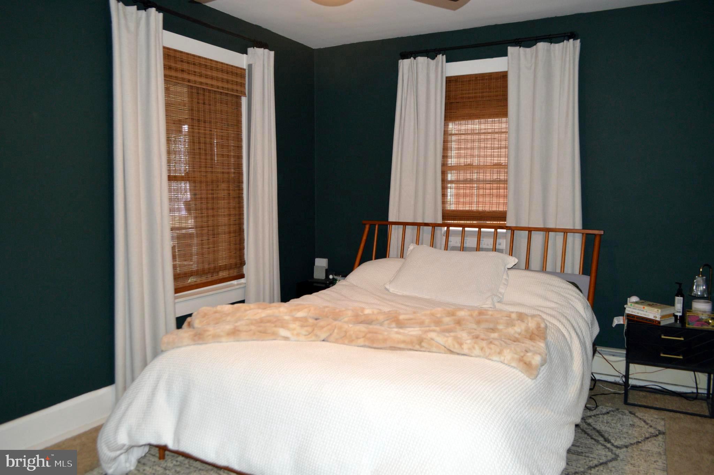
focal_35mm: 27
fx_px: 535
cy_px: 238
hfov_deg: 67.4
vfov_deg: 47.8
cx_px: 357
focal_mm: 18
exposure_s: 1/60
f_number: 3.5
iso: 560
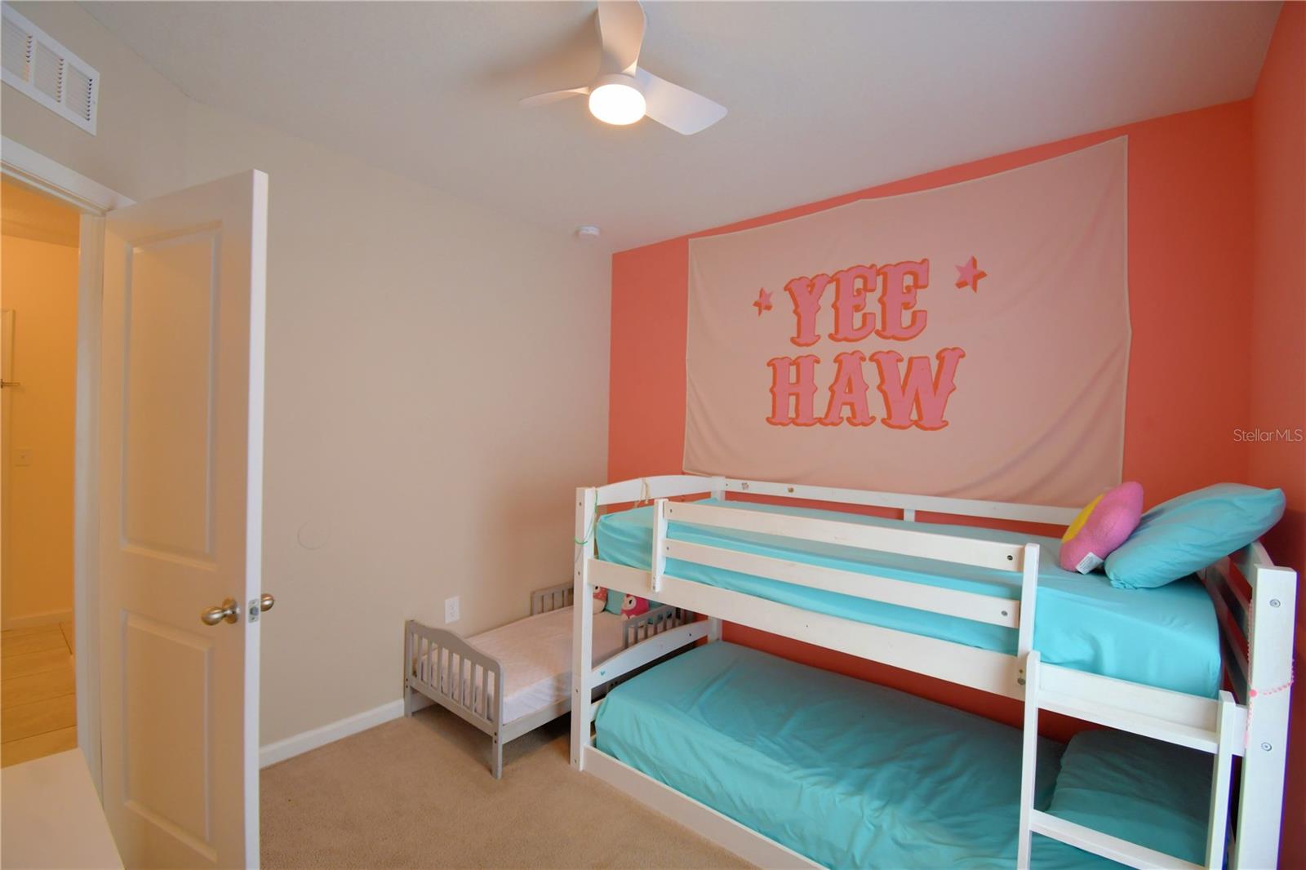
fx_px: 544
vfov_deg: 77.3
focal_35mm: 15
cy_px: 435
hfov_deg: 100.4
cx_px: 653
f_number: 4.5
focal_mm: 10
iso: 400
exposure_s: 1/50
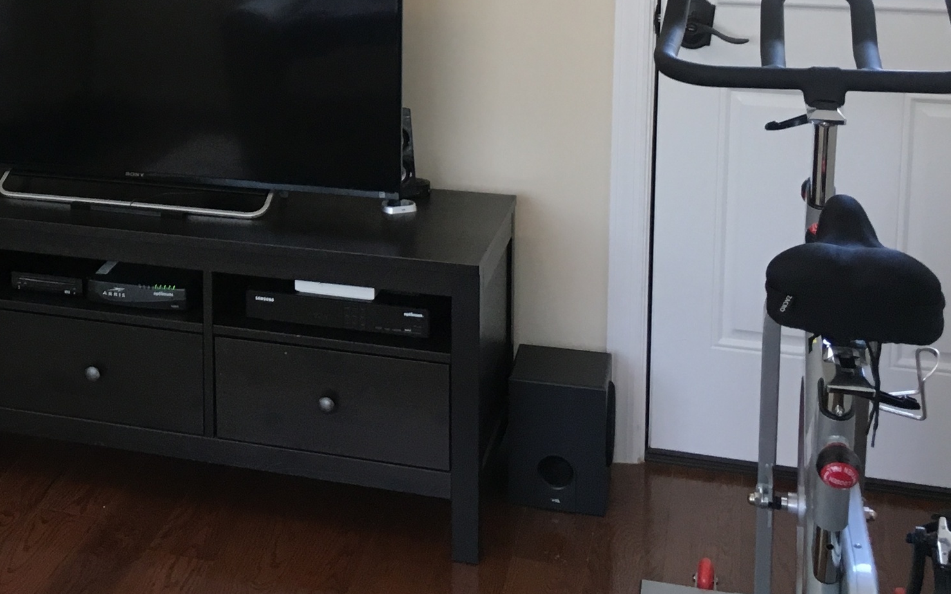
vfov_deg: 19.6
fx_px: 1658
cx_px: 80
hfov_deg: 30.5
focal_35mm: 64
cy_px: -28
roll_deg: +0.3
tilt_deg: -8.1
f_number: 2.2
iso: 80
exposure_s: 1/30
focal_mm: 4.15
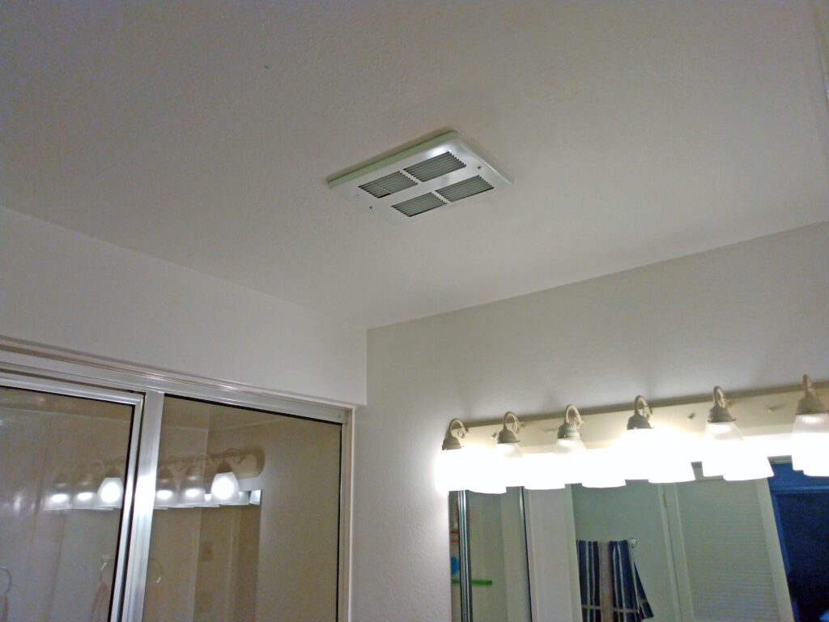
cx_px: 414
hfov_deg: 81.7
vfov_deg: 66.0
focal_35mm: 20
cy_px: 311
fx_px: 479
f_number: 2
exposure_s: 1/60
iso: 225
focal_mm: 3.54
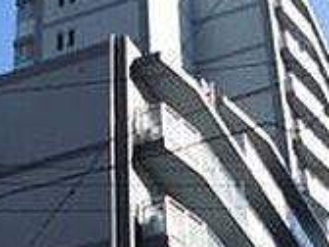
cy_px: 143
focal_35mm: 99
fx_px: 941
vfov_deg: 14.9
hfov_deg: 19.8
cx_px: 112
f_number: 3.5
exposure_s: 1/640
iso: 100
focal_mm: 4.6
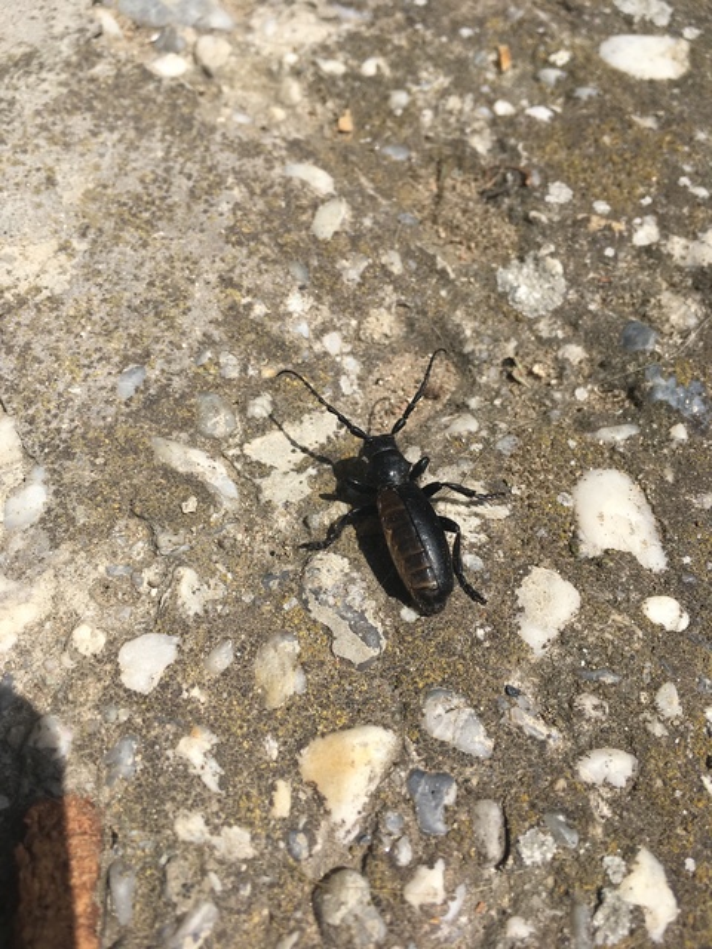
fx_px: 795
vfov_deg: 61.7
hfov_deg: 48.2
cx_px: 356
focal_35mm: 29
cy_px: 474
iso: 25
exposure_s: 1/2024
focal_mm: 4.15
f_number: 2.2
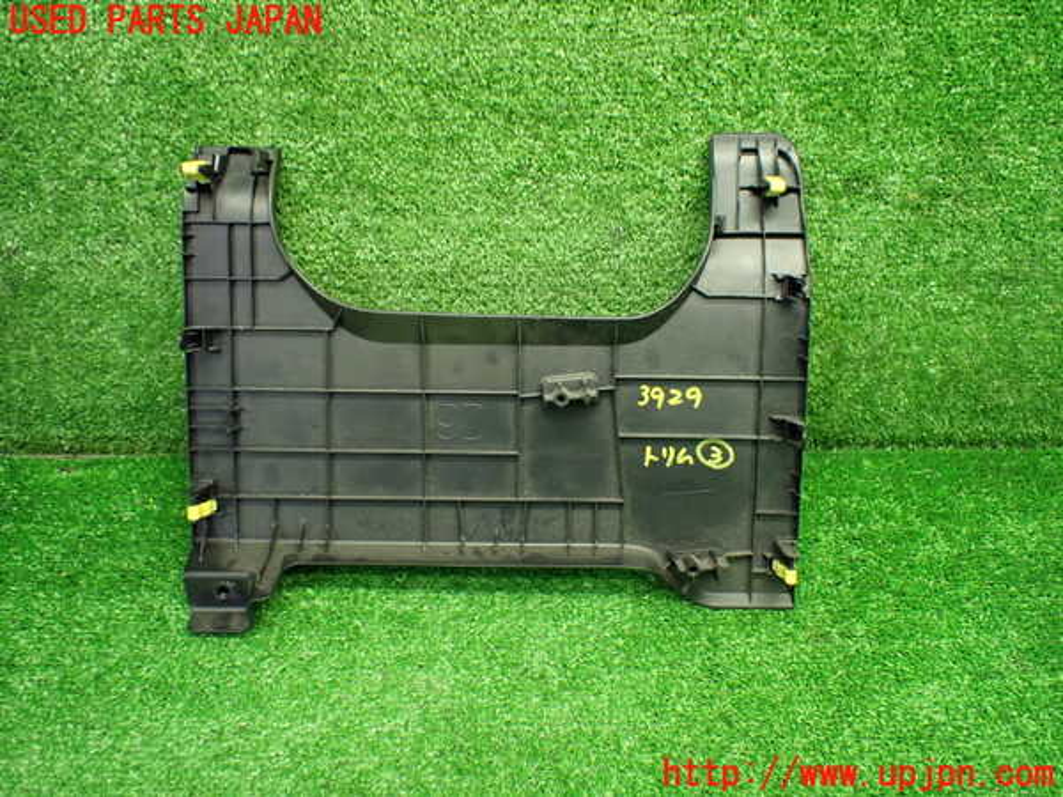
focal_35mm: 30
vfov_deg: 46.8
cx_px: 532
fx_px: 921
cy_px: 398
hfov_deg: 60.0
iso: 800
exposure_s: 1/100
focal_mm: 5.4
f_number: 2.3
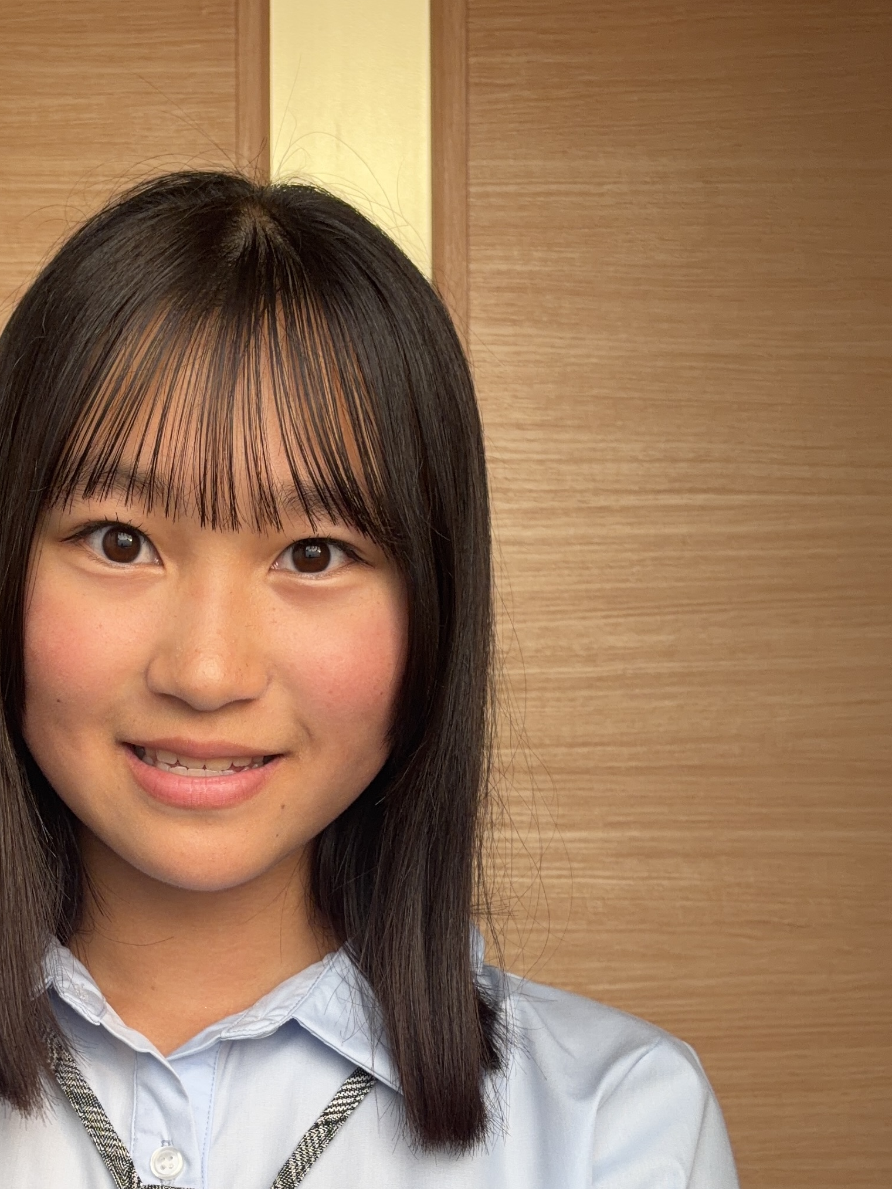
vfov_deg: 37.8
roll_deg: +0.5
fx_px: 1683
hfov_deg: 29.3
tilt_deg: +1.1
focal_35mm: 49
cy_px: 911
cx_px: 232
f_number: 1.6
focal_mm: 5.96
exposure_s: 1/121
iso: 80
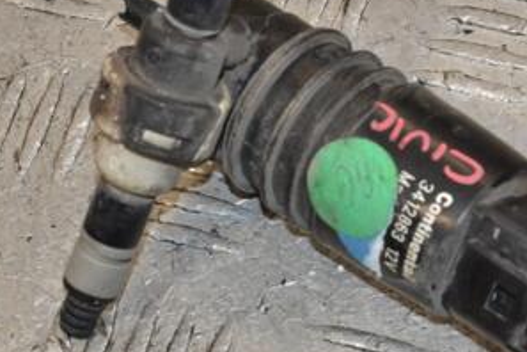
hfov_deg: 9.1
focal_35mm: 227
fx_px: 3323
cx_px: 351
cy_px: 187
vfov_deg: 6.1
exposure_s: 1/200
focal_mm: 75
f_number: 10
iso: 800
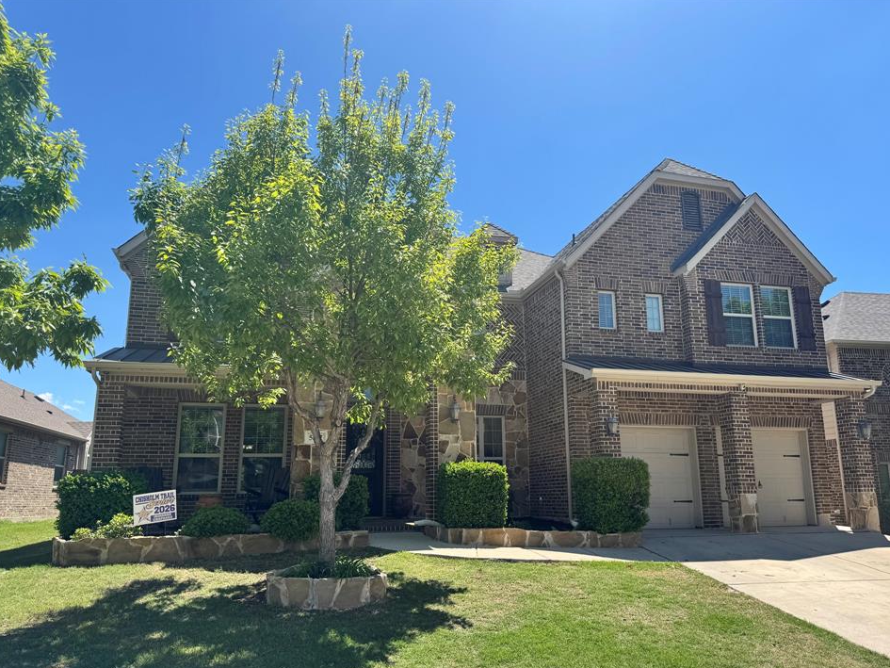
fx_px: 669
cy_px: 357
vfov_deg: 53.0
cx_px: 471
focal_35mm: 26
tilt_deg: +11.9
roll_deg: +1.0
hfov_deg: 67.2
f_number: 1.78
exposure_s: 1/3413
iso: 80
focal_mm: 6.76
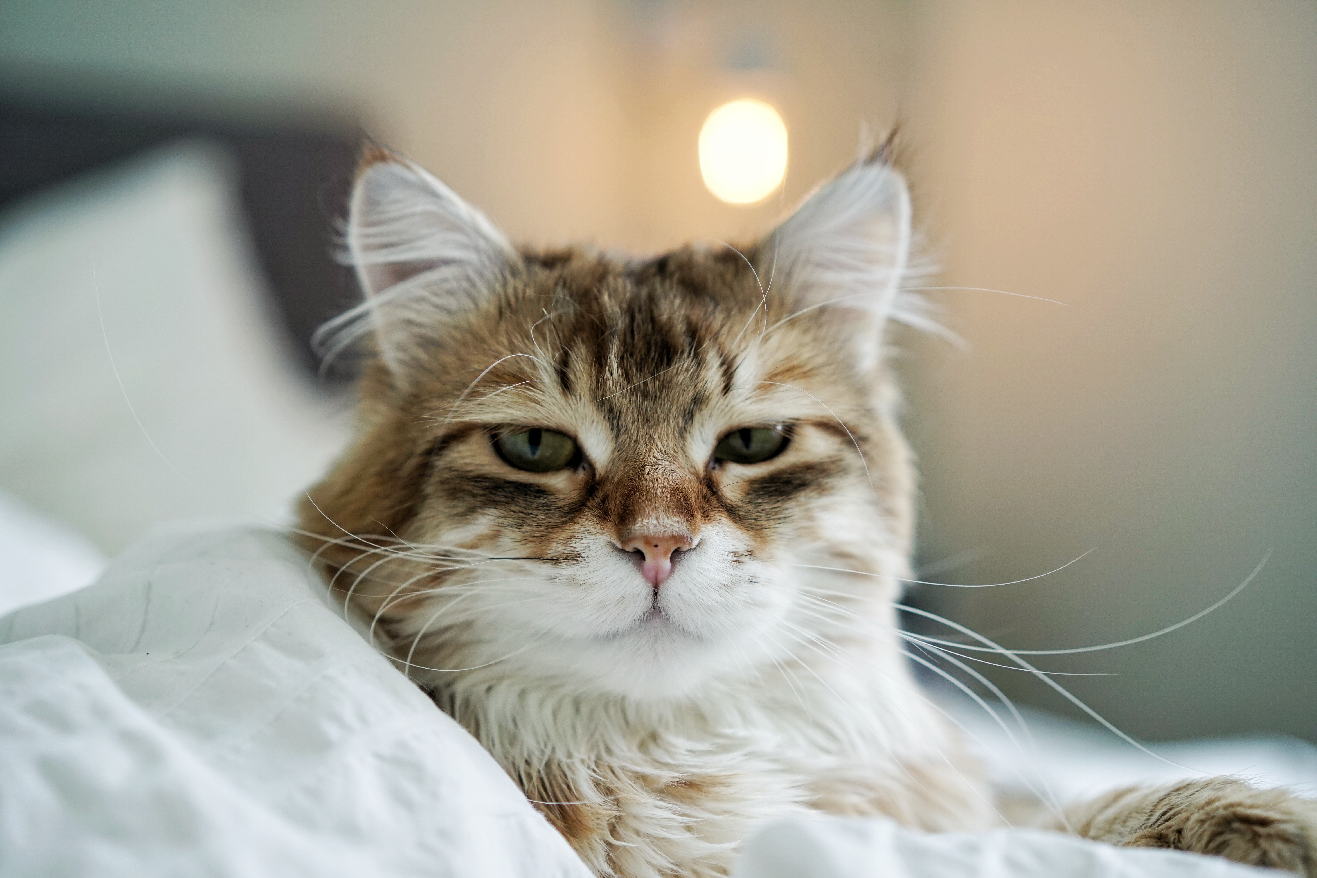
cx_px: 658
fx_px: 2012
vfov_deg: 24.6
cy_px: 439
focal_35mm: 55
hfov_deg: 36.2
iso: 640
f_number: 2.8
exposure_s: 1/250
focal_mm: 55
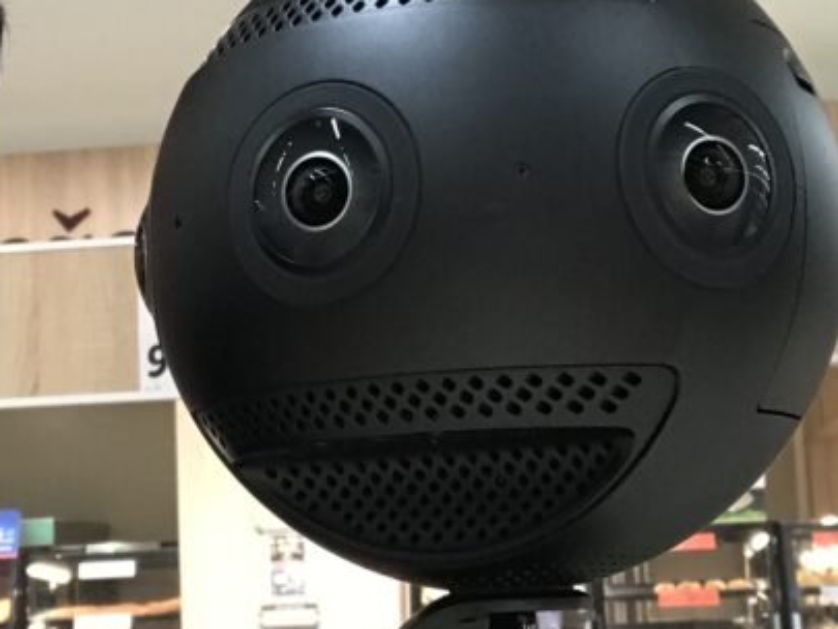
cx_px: 377
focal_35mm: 81
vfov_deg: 18.2
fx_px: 1961
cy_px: 313
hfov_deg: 24.1
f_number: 2.2
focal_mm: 2.87
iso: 100
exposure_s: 1/33
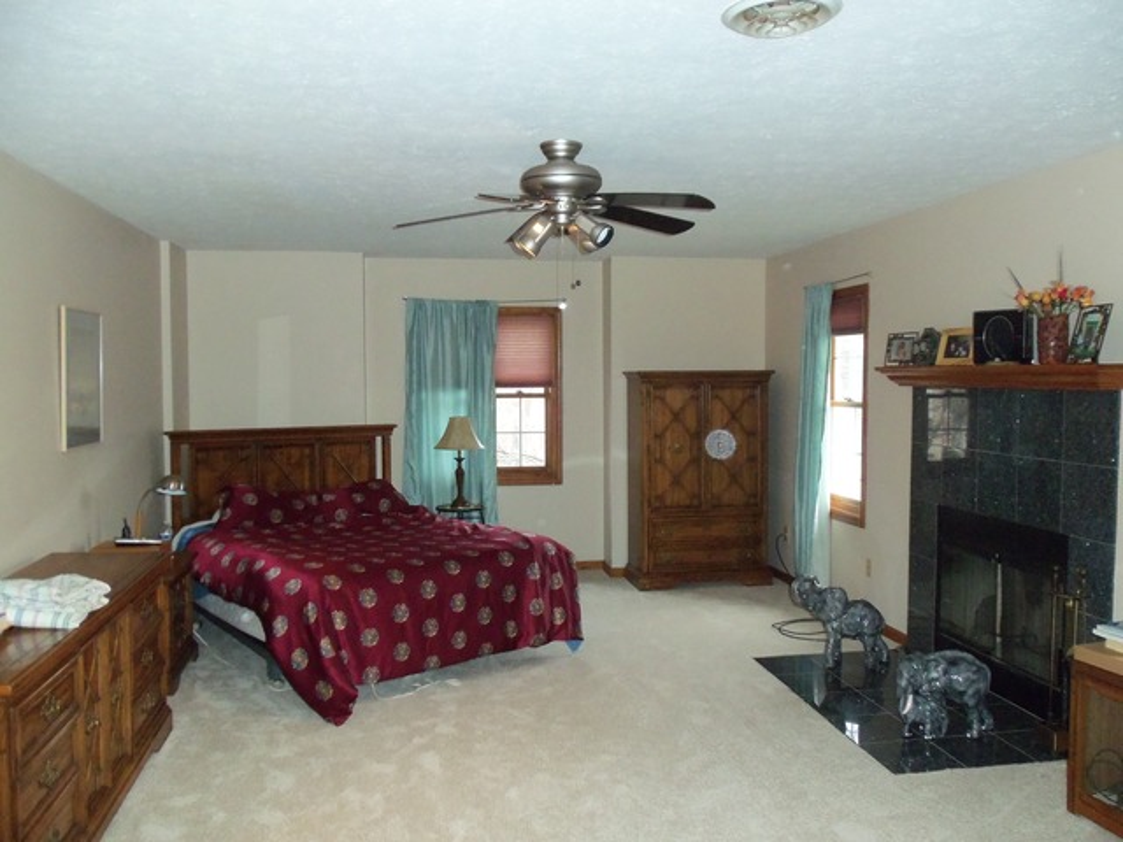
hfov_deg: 61.7
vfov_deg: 48.2
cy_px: 421
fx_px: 941
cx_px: 562
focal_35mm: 29
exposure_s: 1/30
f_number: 3.4
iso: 250
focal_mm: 5.2
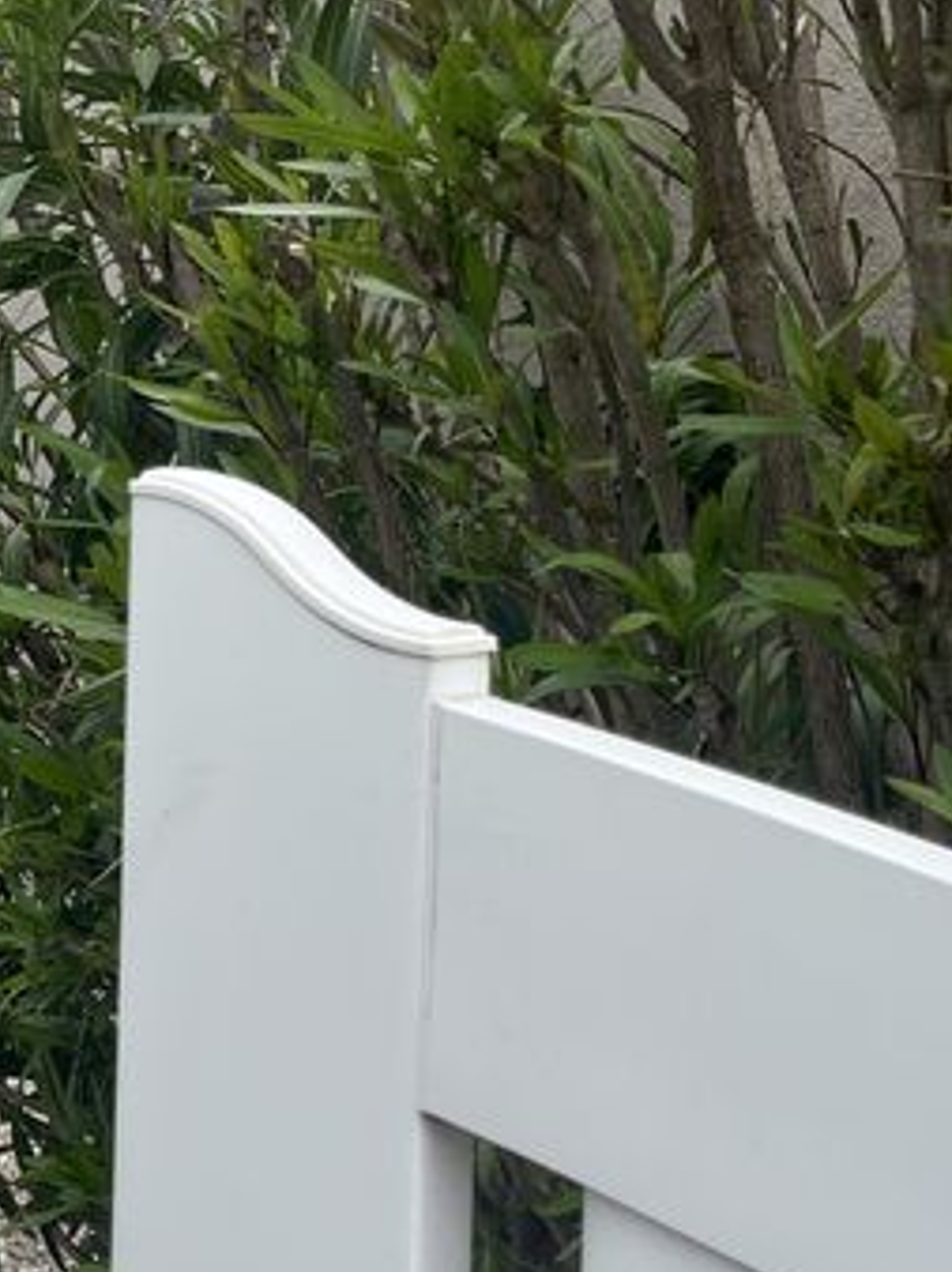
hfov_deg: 17.8
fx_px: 2827
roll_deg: -1.0
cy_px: 342
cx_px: -316
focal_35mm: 77
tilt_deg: -0.6
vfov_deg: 25.1
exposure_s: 1/1580
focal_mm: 5.1
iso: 50
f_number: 1.6
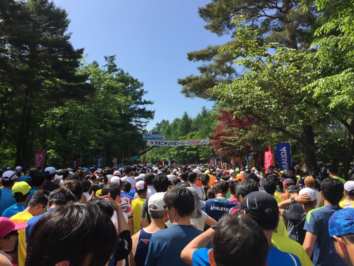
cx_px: 177
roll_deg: -1.4
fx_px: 297
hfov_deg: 61.7
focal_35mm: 29
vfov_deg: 48.2
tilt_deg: +8.0
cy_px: 133
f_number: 2.2
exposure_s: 1/1647
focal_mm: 4.15
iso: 32
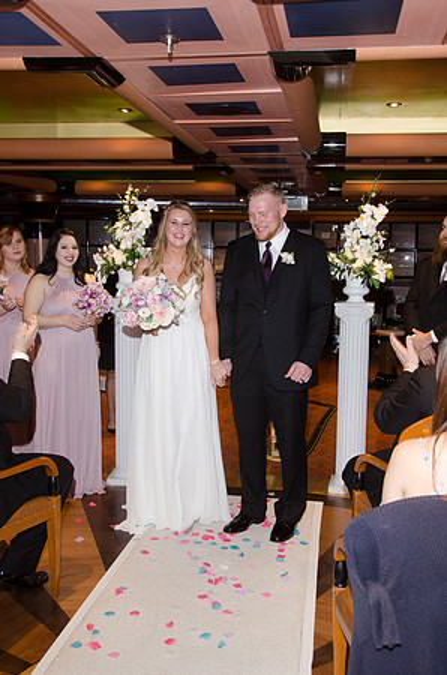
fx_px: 730
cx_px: 224
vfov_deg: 49.6
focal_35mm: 39
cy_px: 338
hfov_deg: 34.1
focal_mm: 26
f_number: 5.6
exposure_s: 1/60
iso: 400
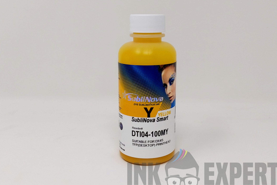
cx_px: 147
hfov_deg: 25.7
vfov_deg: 17.3
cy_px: 90
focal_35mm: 79
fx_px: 608
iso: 400
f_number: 6.3
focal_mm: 48
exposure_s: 1/20
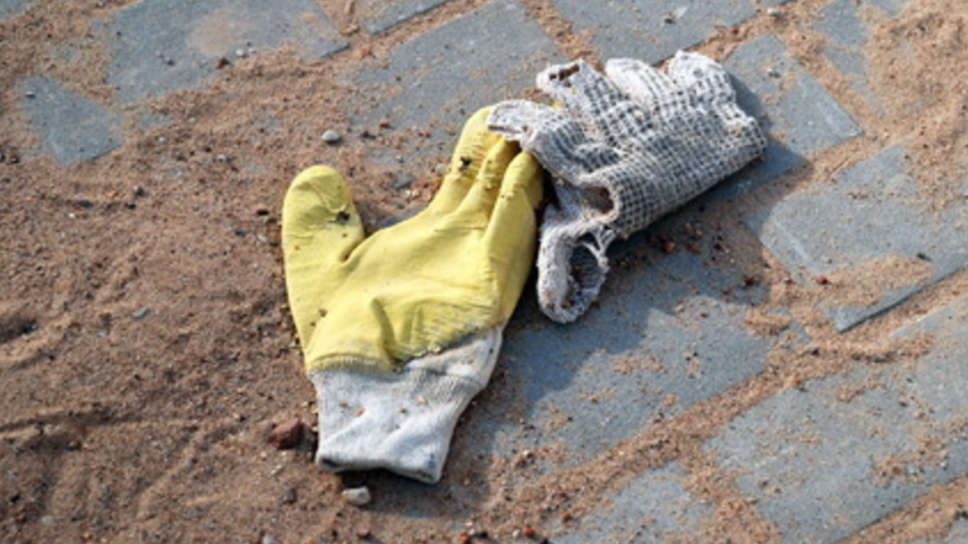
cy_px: 231
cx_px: 534
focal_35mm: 123
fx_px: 3157
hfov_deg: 17.4
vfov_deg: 9.9
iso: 400
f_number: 5.3
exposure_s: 1/750
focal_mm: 66
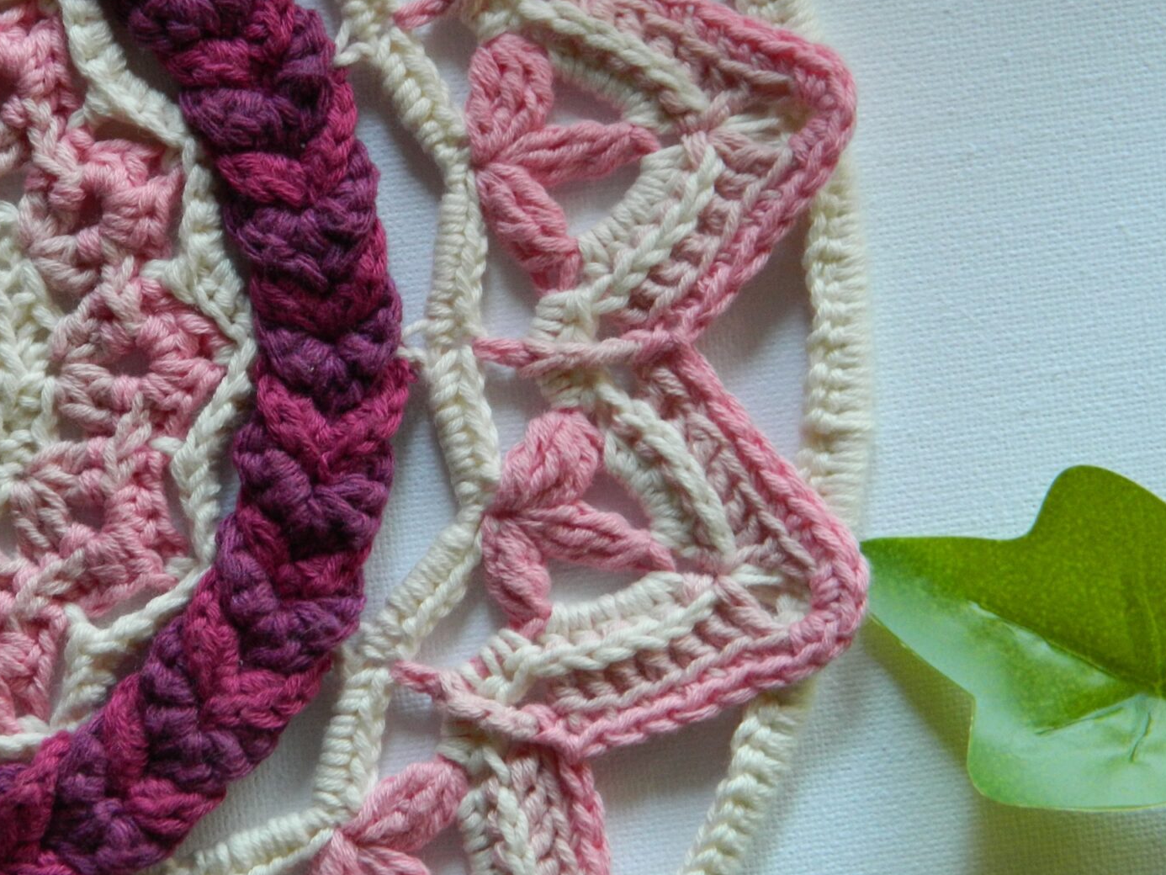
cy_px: 328
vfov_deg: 14.6
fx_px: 3403
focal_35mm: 101
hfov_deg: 19.4
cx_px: 415
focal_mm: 12.6
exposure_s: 1/50
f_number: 4
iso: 250
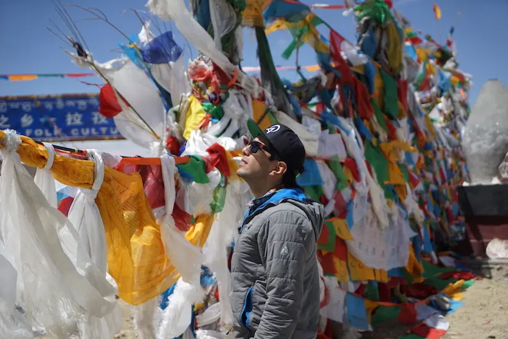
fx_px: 988
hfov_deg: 28.8
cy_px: 170
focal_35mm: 70
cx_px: 254
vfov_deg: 19.5
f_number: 4
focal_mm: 70
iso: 200
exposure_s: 1/3200
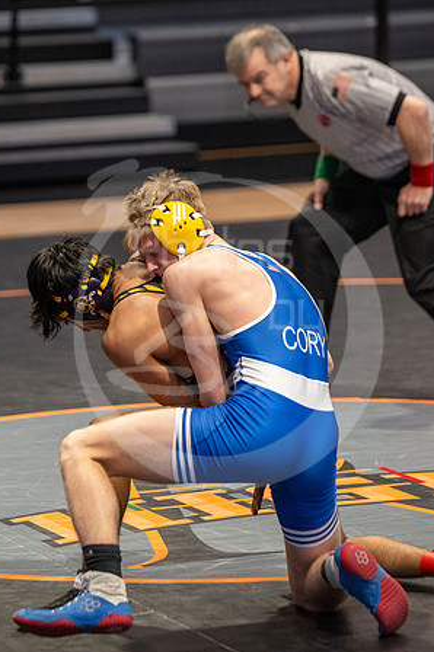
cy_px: 310
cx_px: 211
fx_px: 4292
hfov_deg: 5.8
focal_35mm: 237
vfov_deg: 8.7
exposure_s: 1/1000
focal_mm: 150
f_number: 2.8
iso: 3200
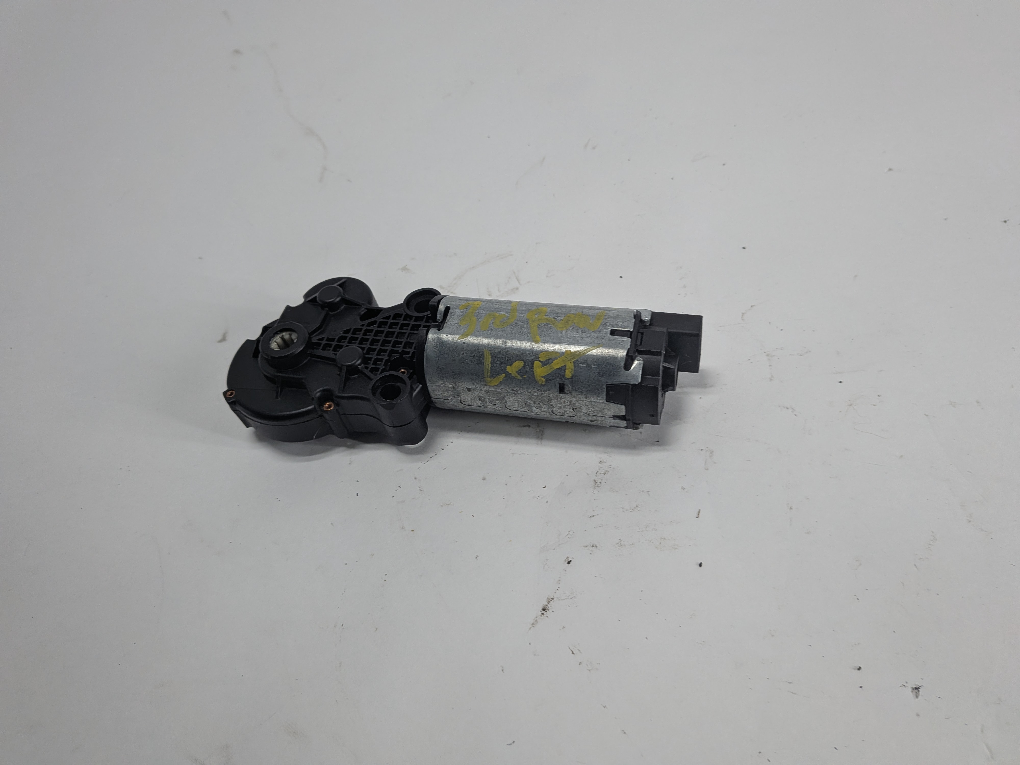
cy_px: 382
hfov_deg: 71.6
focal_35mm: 24
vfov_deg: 56.8
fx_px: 707
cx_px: 510
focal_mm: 4.53
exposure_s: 1/672
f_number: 1.7
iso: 43
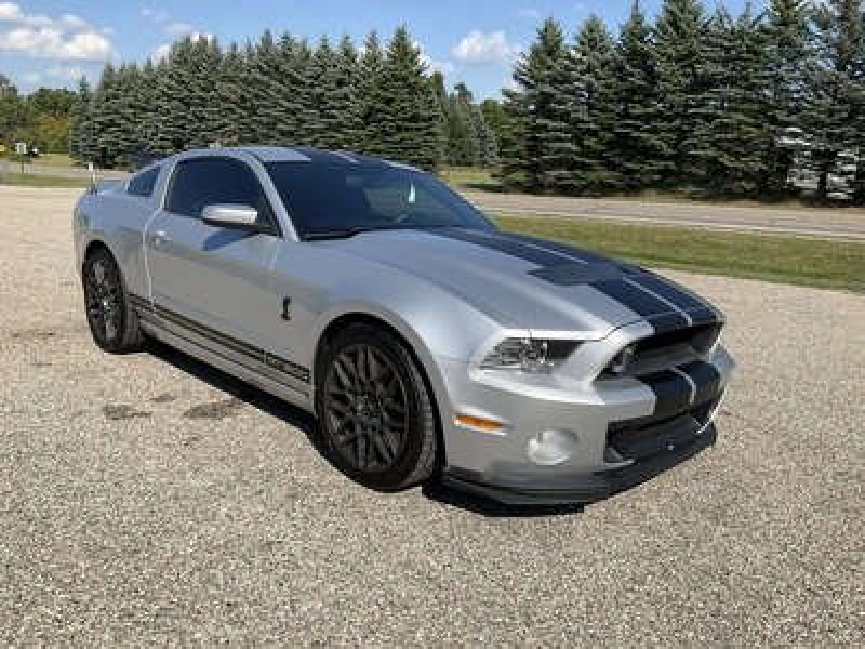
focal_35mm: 29
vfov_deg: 48.2
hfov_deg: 61.7
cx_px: 432
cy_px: 324
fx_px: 725
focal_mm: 3
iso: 25
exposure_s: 1/2058
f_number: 1.8
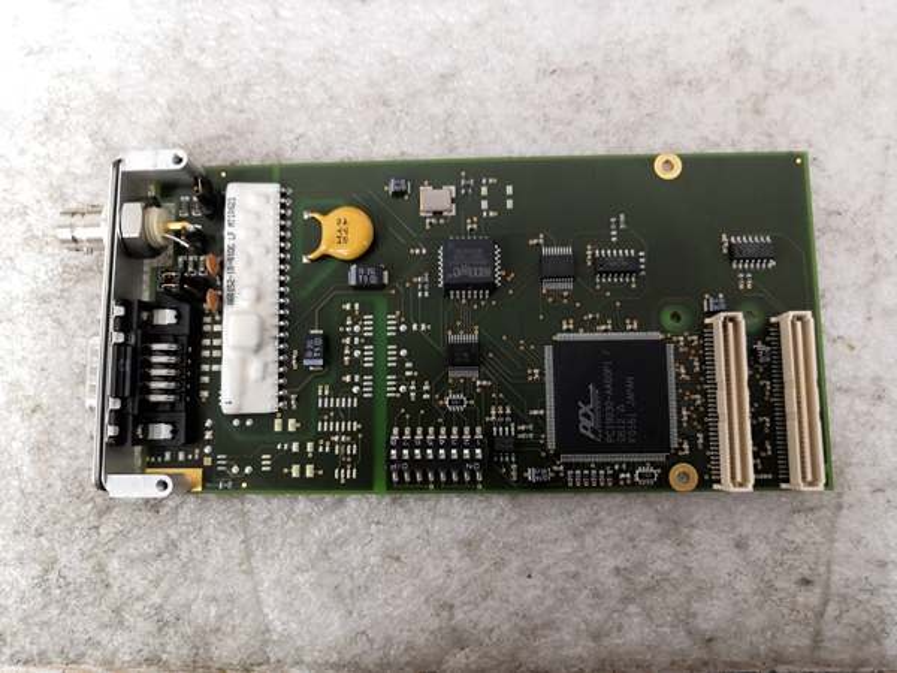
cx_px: 448
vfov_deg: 51.4
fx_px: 700
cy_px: 336
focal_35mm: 27
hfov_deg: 65.3
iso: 500
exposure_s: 1/25
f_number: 1.8
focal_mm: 3.95
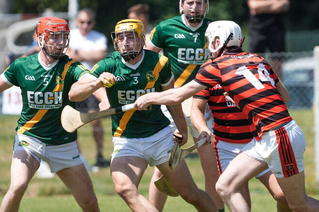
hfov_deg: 2.8
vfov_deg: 1.9
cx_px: 136
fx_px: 6430
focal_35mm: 726
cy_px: 91
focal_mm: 600
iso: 500
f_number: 6.3
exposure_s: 1/1250
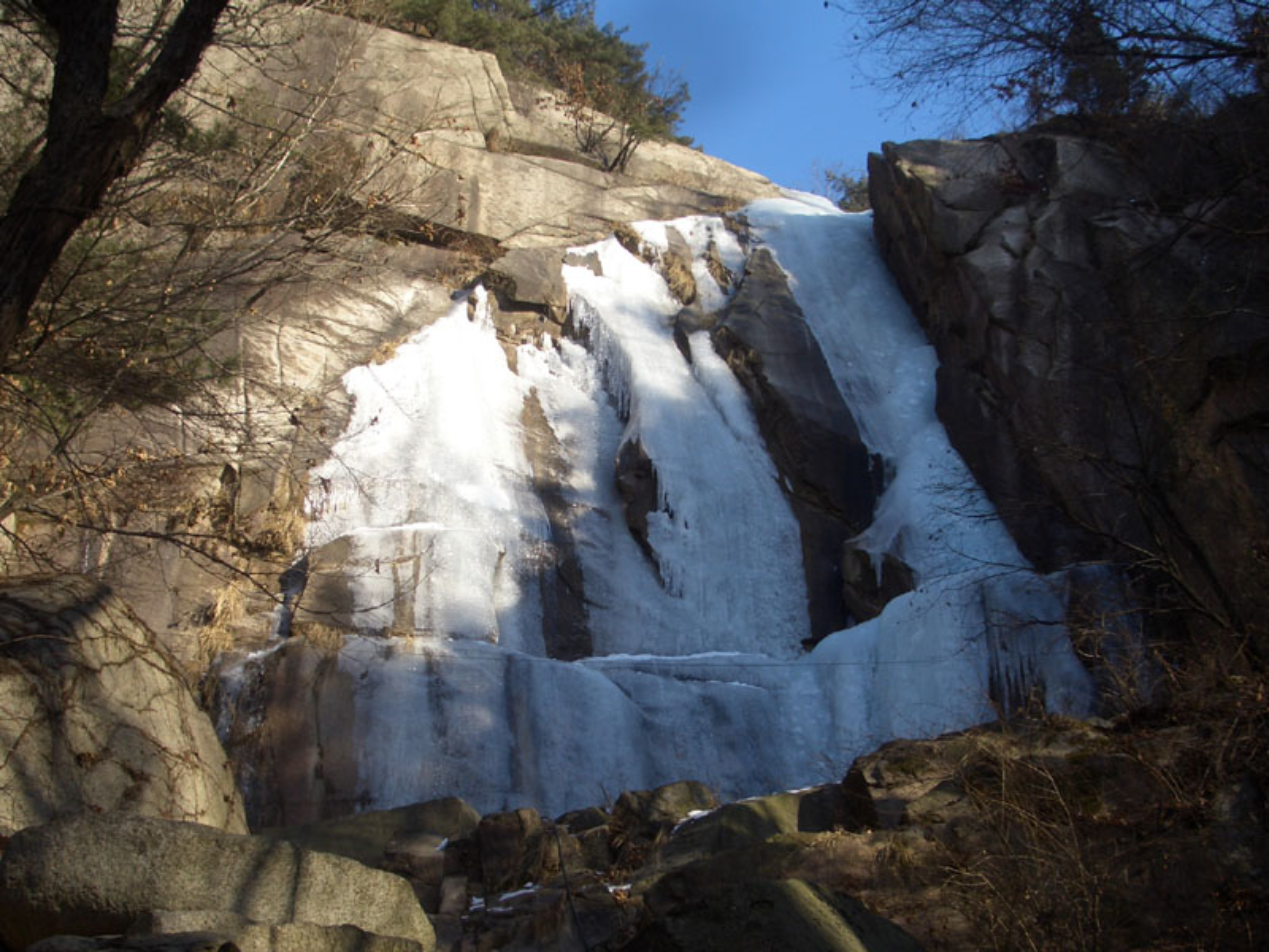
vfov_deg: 29.7
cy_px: 476
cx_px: 634
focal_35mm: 49
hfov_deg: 38.9
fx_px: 1796
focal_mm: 8.2
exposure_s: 1/200
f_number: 5
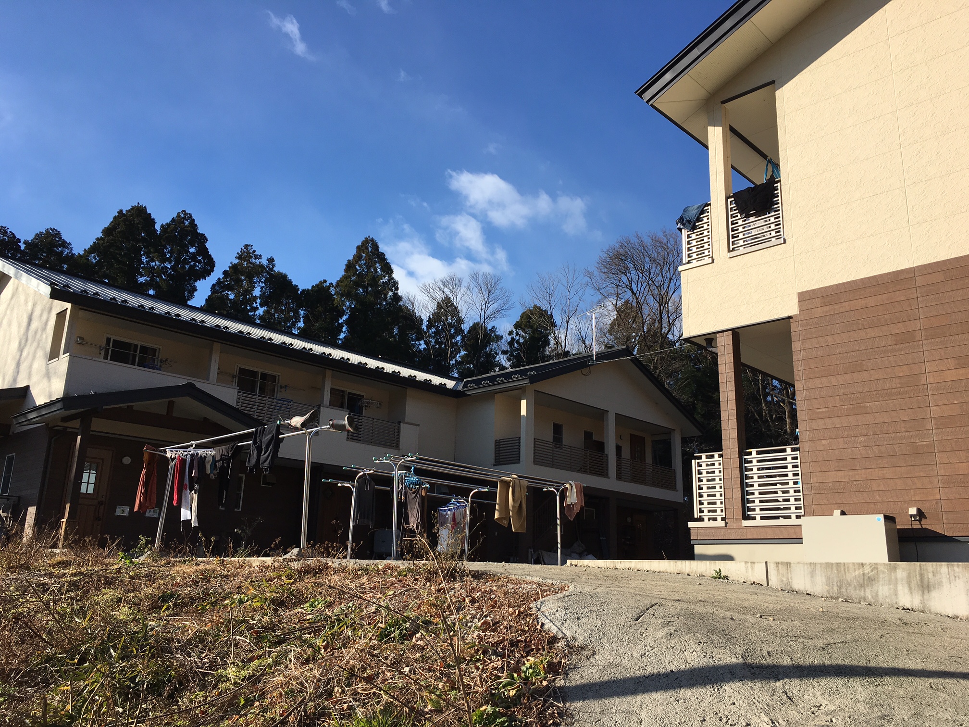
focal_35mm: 29
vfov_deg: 48.2
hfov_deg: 61.7
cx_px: 484
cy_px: 364
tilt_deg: +16.0
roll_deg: -1.5
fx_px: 812
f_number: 2.2
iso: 25
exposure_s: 1/1399
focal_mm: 4.15
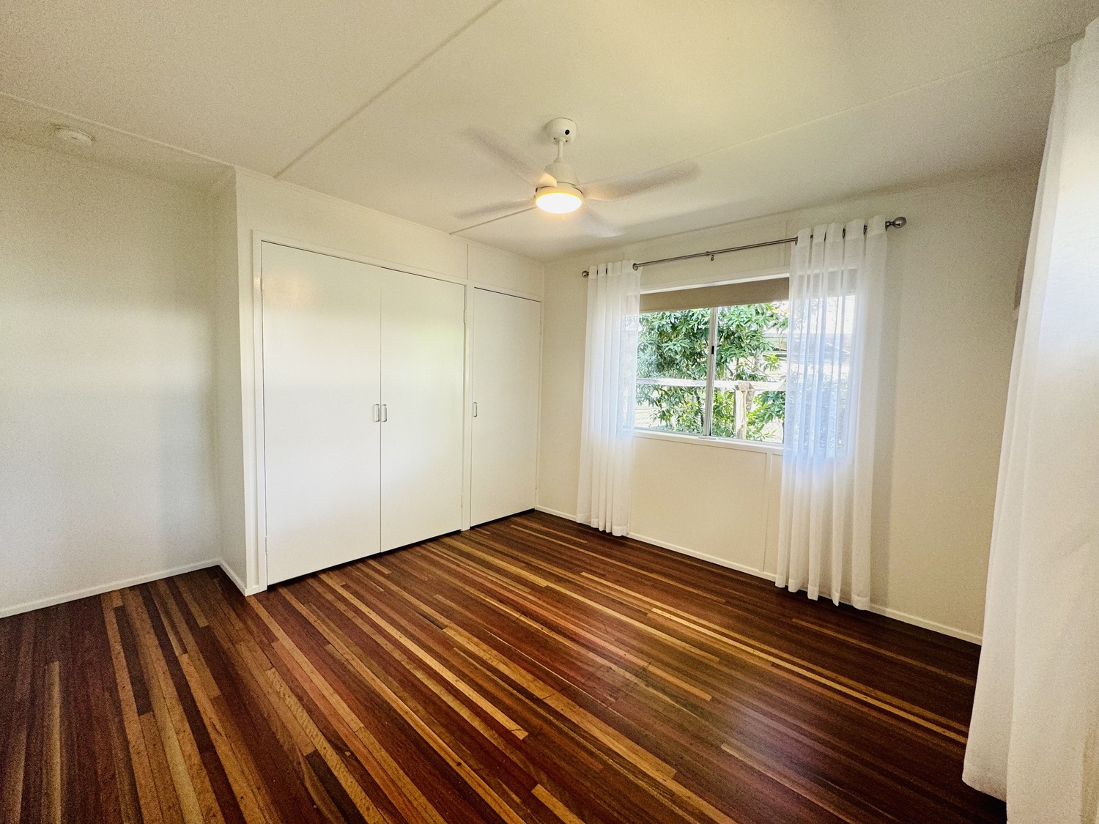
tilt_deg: -3.8
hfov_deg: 102.1
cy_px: 412
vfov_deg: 85.7
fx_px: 444
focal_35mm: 14
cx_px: 550
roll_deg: -1.6
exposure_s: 1/100
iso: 100
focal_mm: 2.22
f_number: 2.2
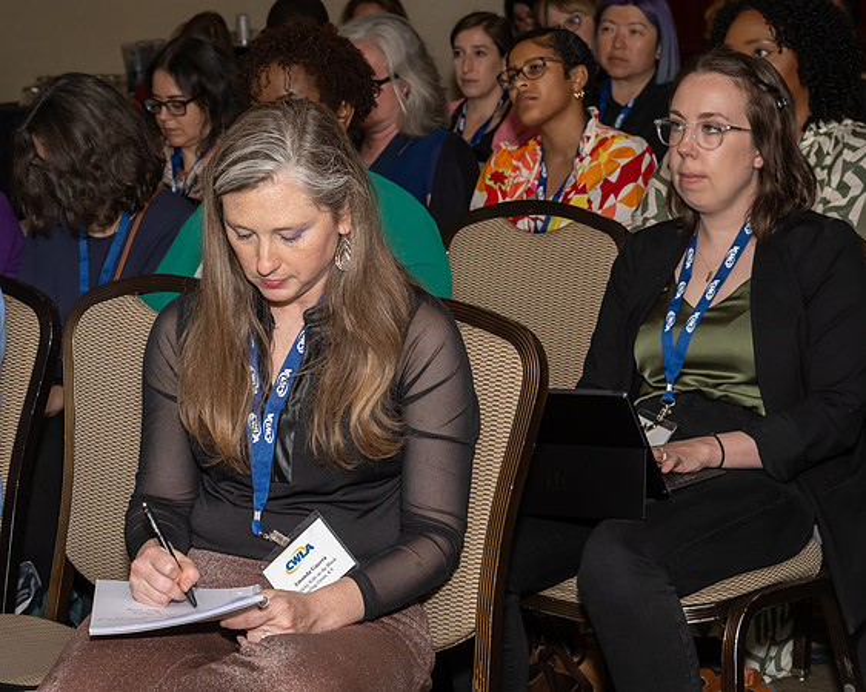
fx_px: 2456
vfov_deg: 16.0
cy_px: 359
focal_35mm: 96
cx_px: 326
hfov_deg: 20.0
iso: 1000
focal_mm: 55
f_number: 7.1
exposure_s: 1/250
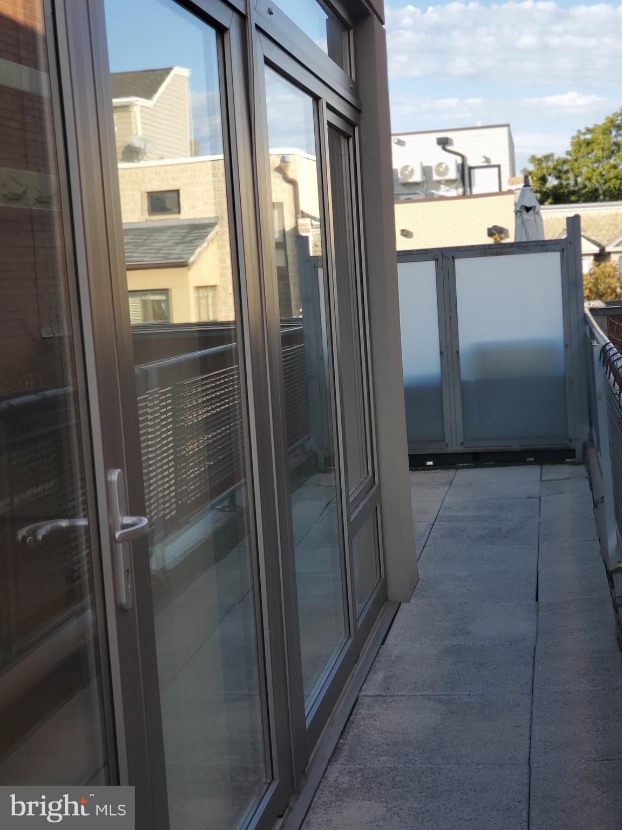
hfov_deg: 28.0
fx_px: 1246
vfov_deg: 36.8
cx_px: 311
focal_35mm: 52
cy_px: 415
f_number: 2.4
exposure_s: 1/280
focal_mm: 6
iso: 50
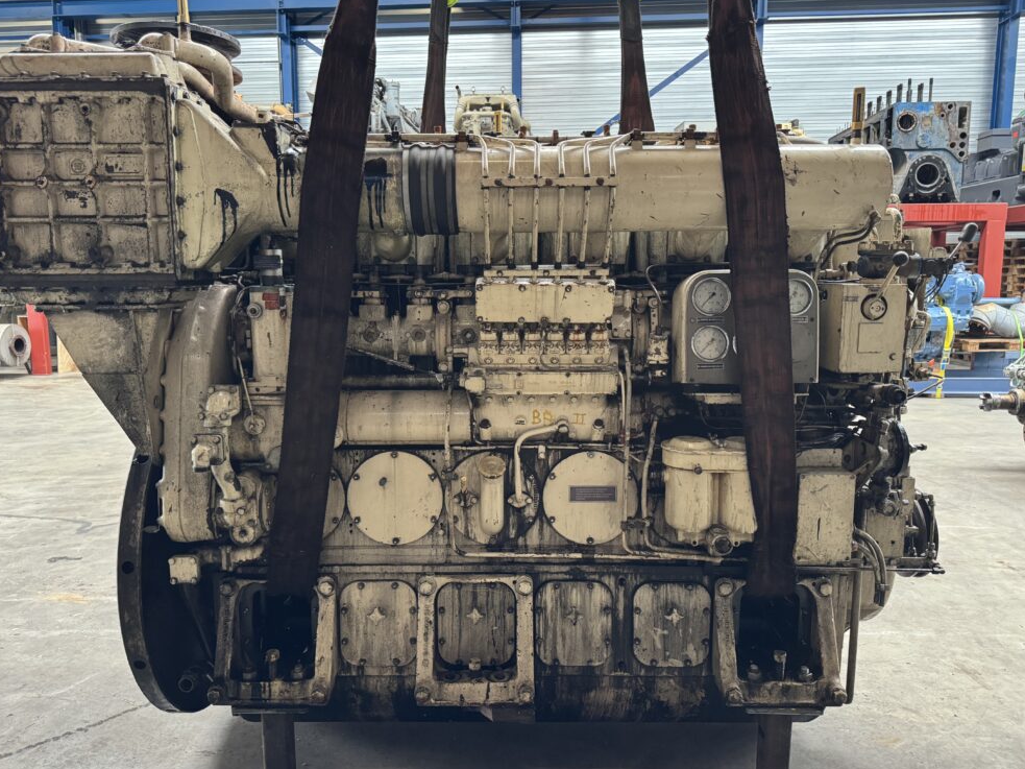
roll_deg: +1.2
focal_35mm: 25
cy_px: 375
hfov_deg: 69.4
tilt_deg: -6.4
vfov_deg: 54.9
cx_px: 492
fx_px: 740
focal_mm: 6.76
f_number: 1.78
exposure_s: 1/60
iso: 500
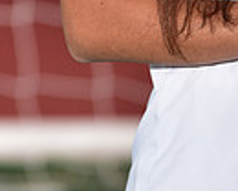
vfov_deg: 1.8
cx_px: 285
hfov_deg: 2.3
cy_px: -264
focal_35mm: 835
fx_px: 5882
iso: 250
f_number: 4.5
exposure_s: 1/200
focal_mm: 200
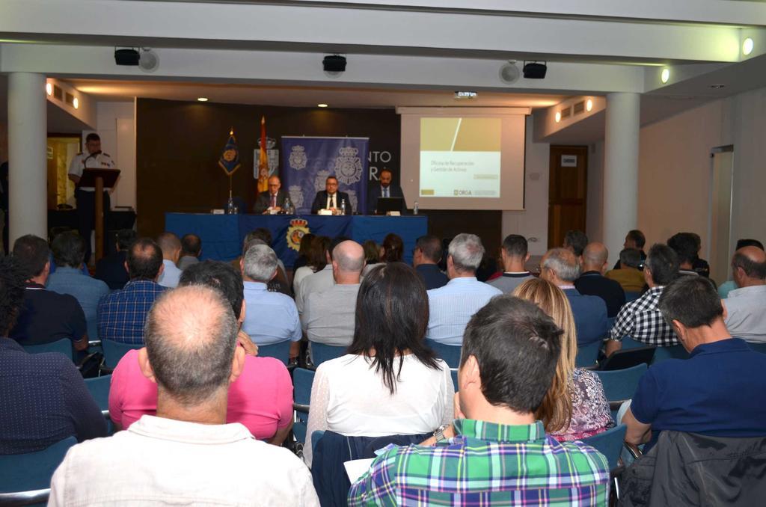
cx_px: 383
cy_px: 254
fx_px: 828
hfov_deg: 49.6
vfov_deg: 34.1
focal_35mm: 39
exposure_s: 1/60
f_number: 4.2
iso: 100
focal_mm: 26
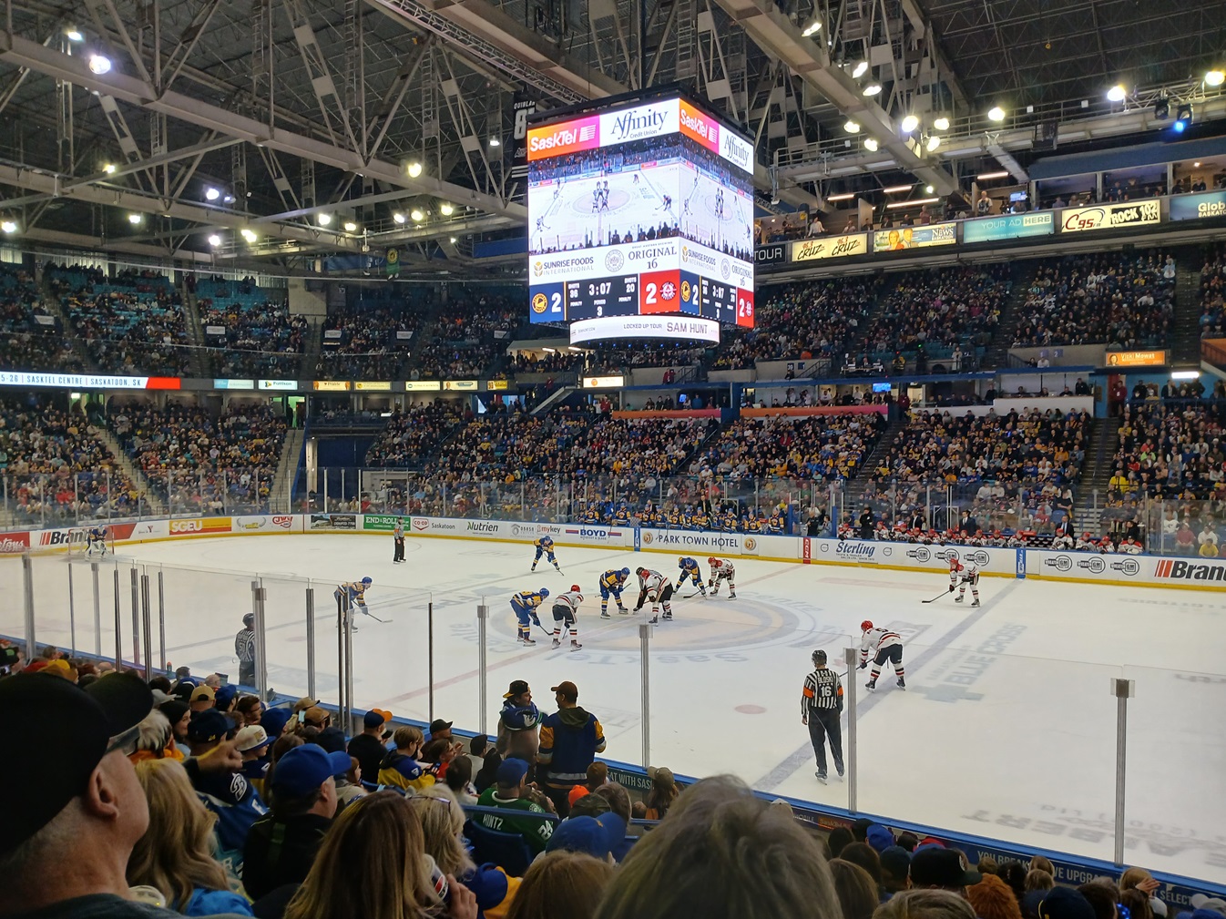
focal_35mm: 26
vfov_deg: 53.0
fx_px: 921
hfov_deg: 67.3
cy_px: 460
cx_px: 613
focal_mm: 3.98
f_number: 1.8
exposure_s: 1/60
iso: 125
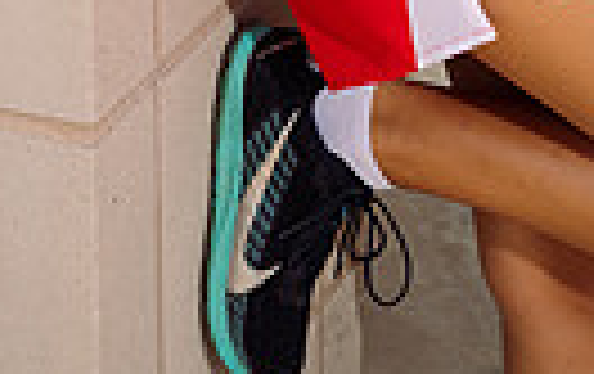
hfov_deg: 12.1
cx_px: 630
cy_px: -581
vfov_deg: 7.2
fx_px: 2757
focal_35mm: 170
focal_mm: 49
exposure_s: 1/250
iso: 125
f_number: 9
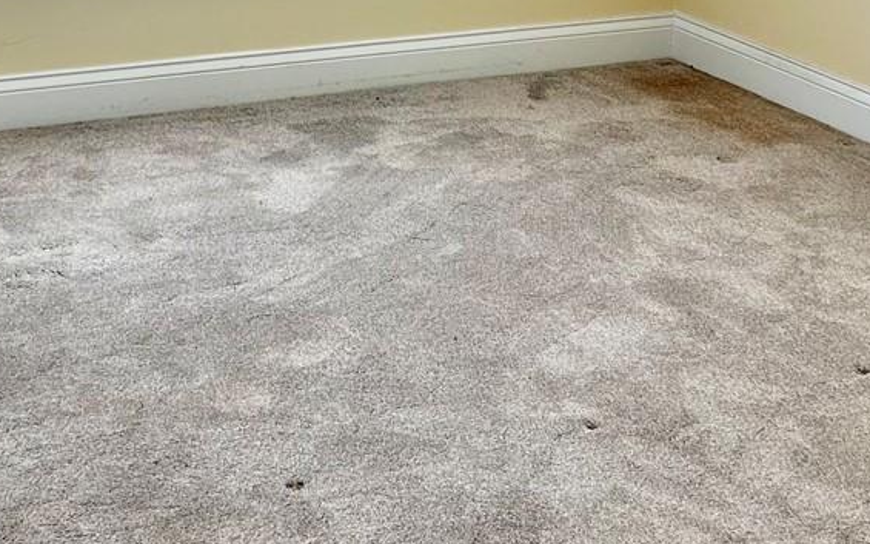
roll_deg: -0.9
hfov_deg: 26.2
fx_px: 1849
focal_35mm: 78
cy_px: -126
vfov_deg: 16.0
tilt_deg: -10.2
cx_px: 249
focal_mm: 5.7
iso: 64
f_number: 1.5
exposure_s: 1/162
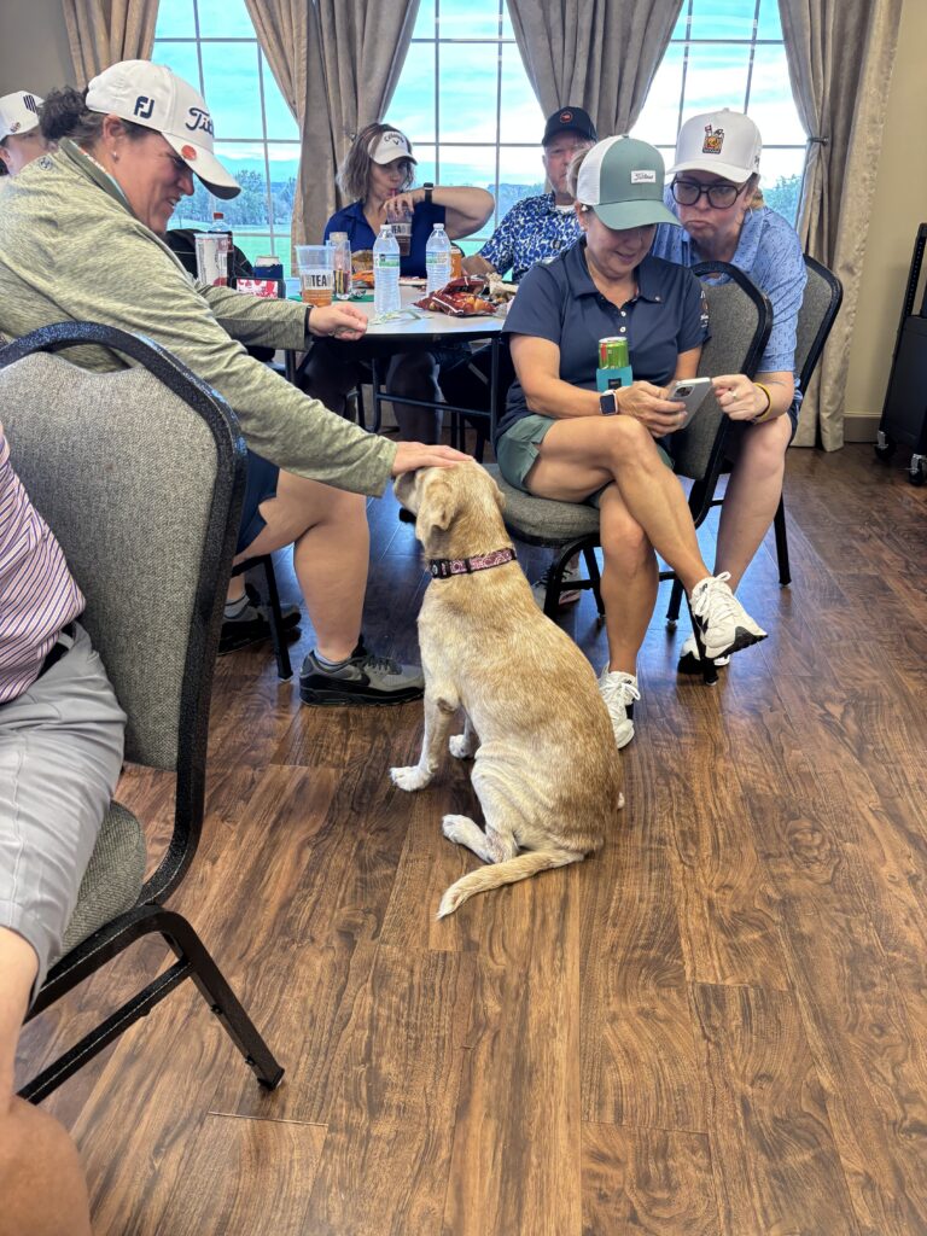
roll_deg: +0.1
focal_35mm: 26
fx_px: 928
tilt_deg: -23.7
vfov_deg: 67.3
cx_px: 464
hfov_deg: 53.1
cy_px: 618
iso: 160
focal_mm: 5.96
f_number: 1.6
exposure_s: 1/60
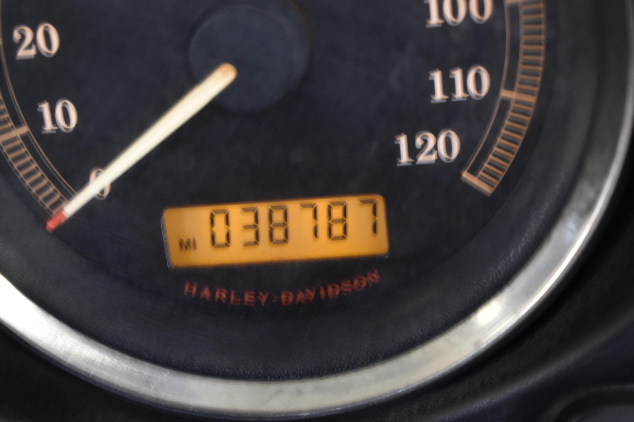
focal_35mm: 82
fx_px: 1453
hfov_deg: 24.6
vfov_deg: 16.6
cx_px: 317
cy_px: 211
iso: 400
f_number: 5.6
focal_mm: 55
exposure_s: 1/3
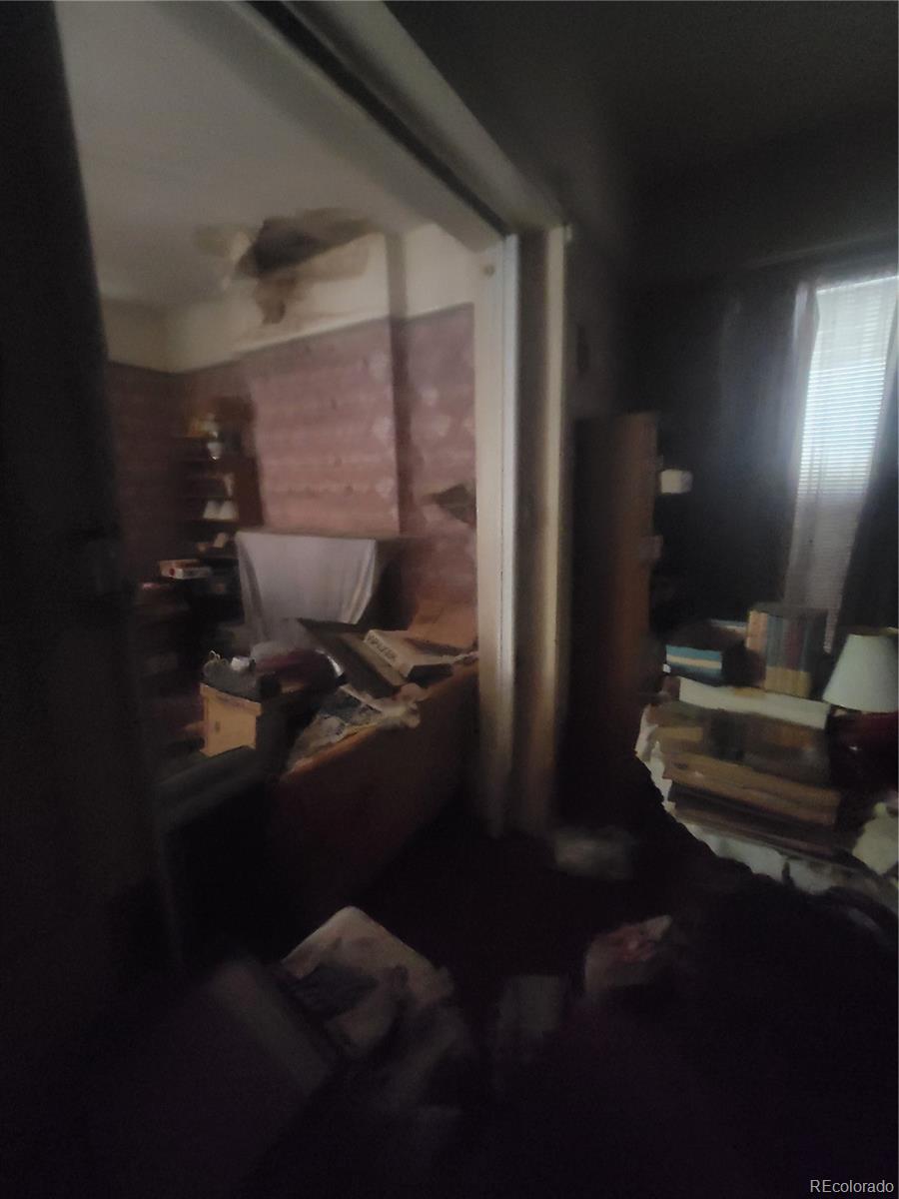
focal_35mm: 13
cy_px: 600
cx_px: 450
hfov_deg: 89.9
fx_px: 450
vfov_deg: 106.2
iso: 2500
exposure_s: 1/9.99
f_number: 2.2
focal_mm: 2.2
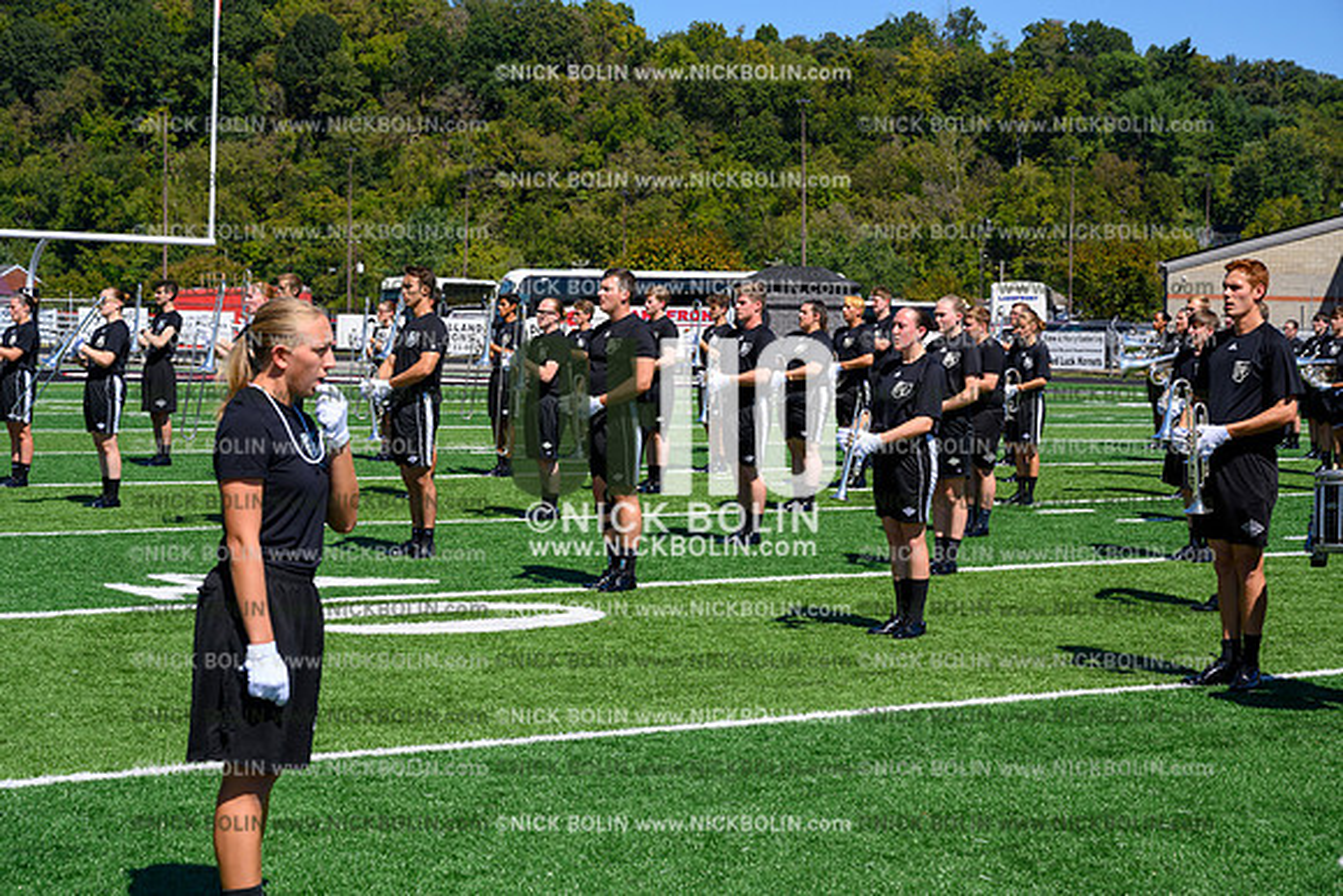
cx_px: 672
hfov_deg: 28.8
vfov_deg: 19.5
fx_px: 2612
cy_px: 448
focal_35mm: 70
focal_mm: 70
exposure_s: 1/500
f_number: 8
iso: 160
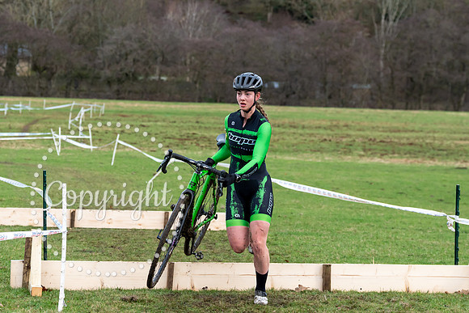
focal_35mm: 110
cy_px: 68
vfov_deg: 12.4
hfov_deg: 18.6
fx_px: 1429
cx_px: 177
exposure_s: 1/1000
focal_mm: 70
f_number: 3.5
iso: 1250
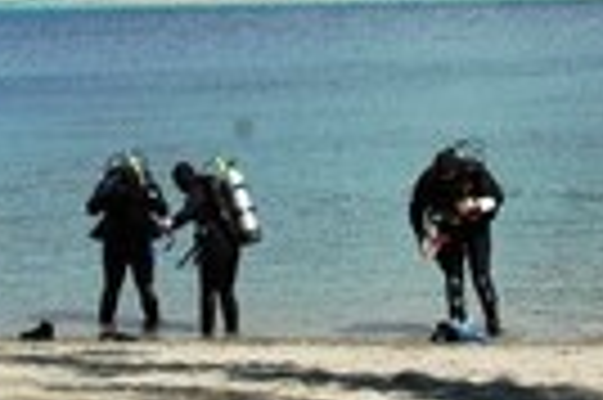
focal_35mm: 151
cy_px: -49
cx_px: 252
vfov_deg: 9.0
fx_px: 2526
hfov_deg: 13.6
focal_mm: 24
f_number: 10
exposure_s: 1/400
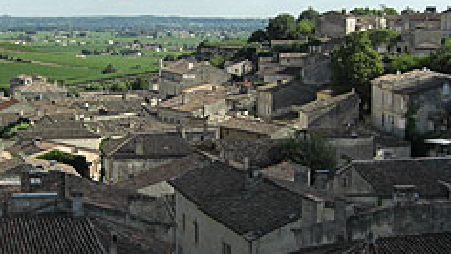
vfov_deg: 15.3
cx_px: 197
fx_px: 945
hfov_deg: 26.8
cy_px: 113
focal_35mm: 79
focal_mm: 7.9
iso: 80
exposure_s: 1/500
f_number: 4
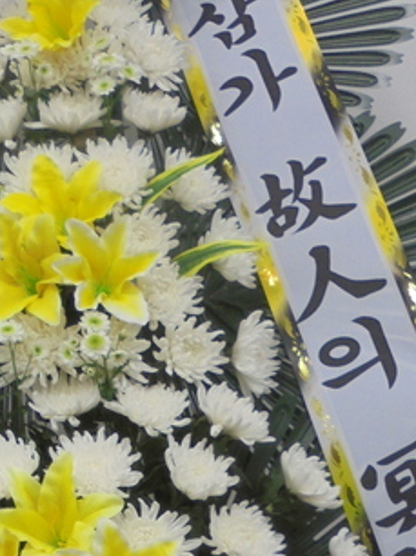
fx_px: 1091
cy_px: 478
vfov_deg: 27.7
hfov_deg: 21.4
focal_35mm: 68
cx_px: 104
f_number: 3.5
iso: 100
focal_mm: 4.6
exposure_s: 1/30
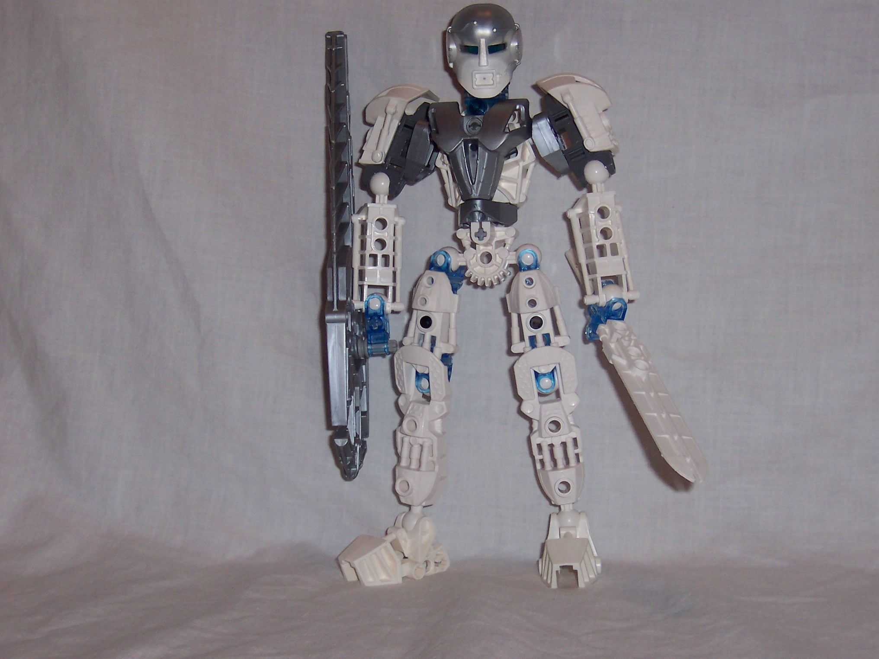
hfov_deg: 23.6
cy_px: 330
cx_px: 440
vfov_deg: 17.8
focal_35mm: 83
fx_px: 2108
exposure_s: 1/90
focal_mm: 12.8
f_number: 4
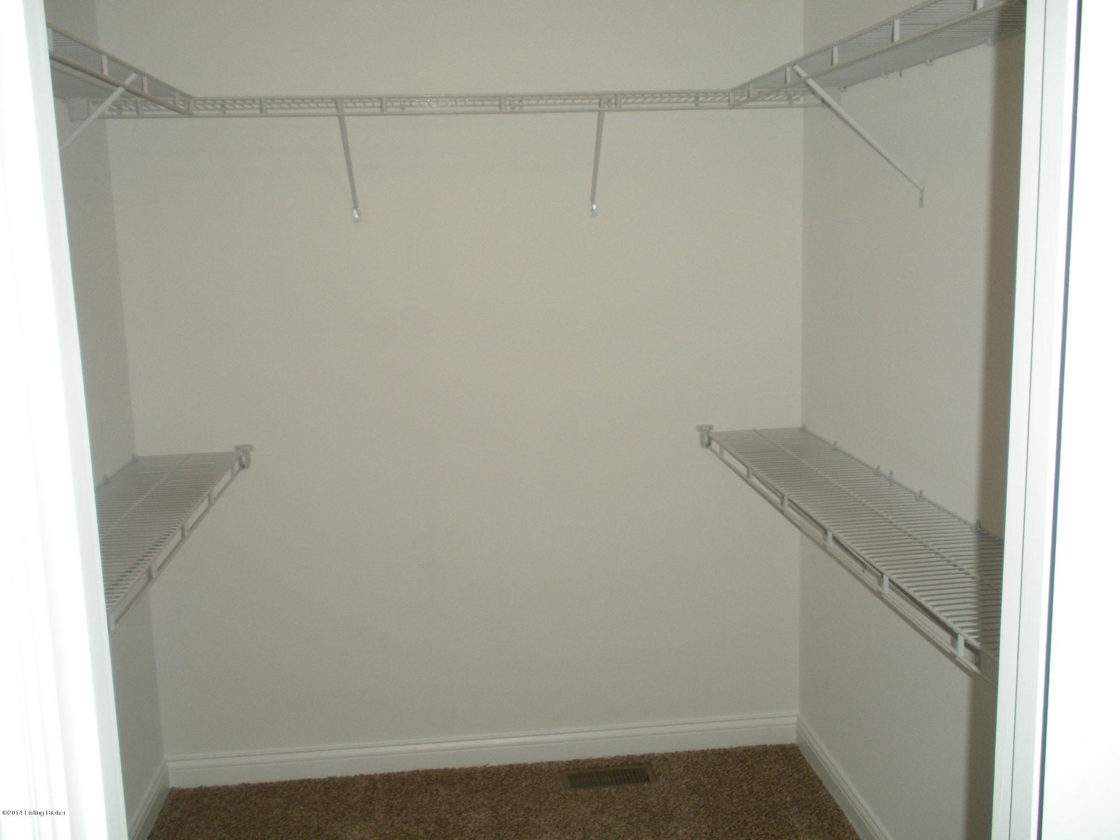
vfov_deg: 39.7
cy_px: 420
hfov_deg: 51.4
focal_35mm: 36
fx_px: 1165
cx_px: 560
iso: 180
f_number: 3.5
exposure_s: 1/60
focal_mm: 6.3
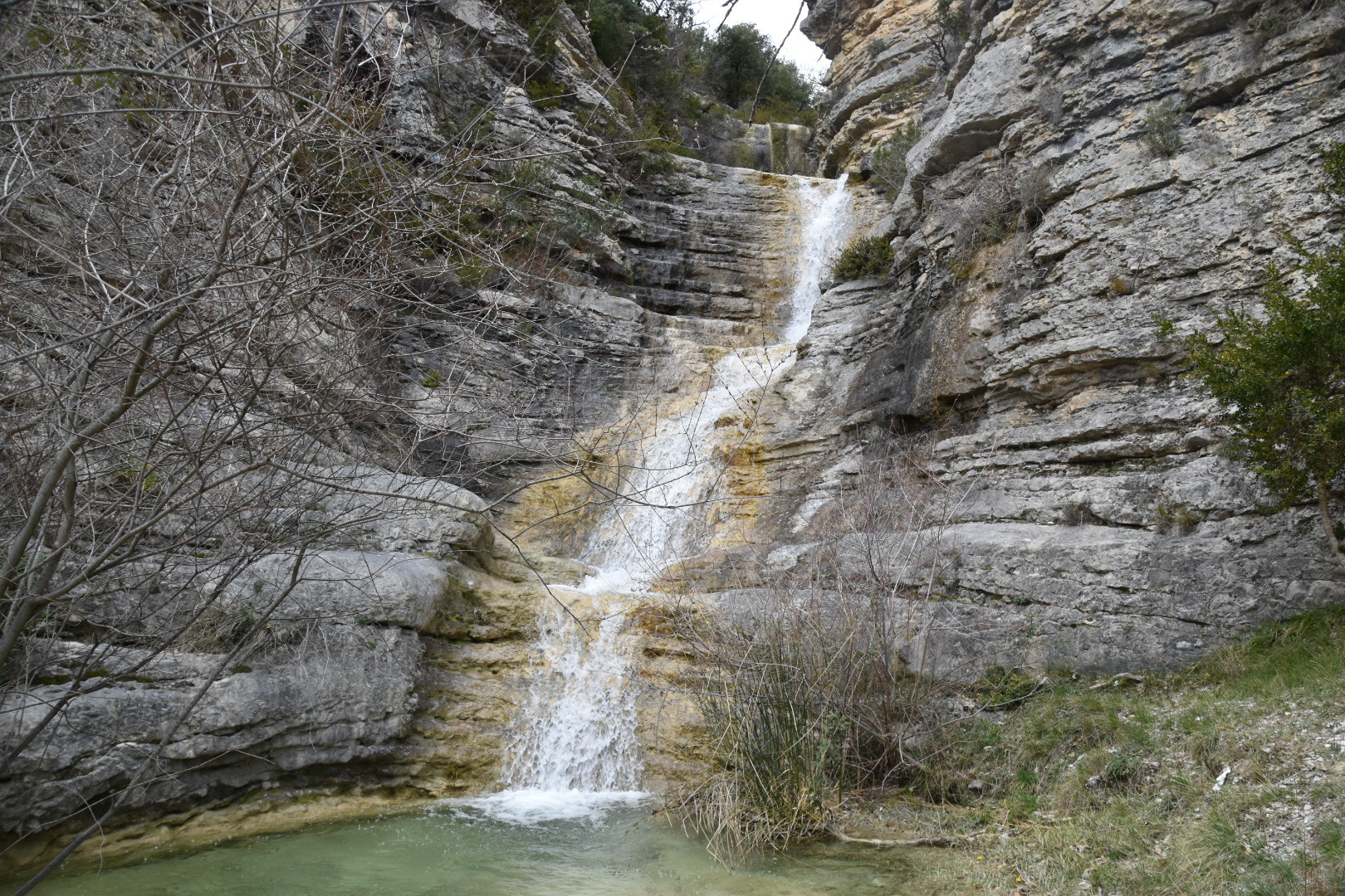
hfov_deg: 67.4
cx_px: 672
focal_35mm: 27
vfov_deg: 47.9
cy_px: 448
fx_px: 1009
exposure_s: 1/400
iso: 500
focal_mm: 18
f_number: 5.6
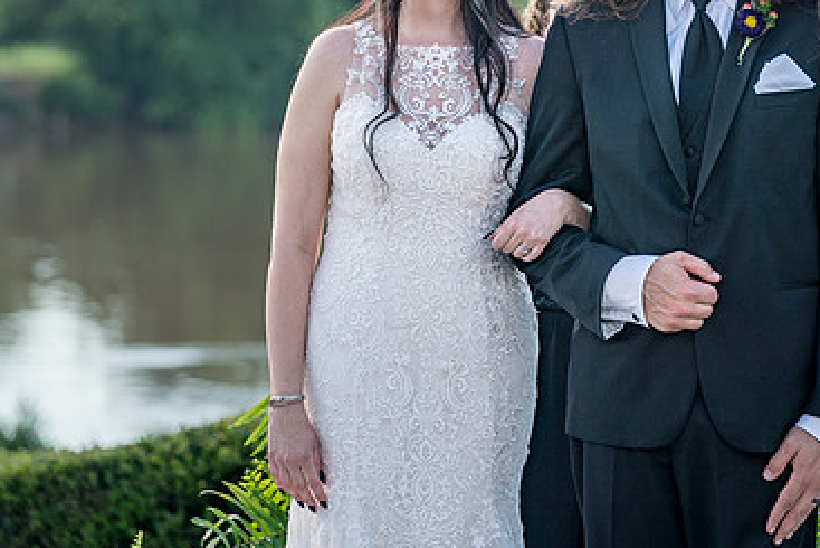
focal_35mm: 219
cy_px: 96
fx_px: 4990
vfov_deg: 6.3
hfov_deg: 9.4
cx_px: 548
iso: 100
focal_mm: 127
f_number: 4
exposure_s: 1/640
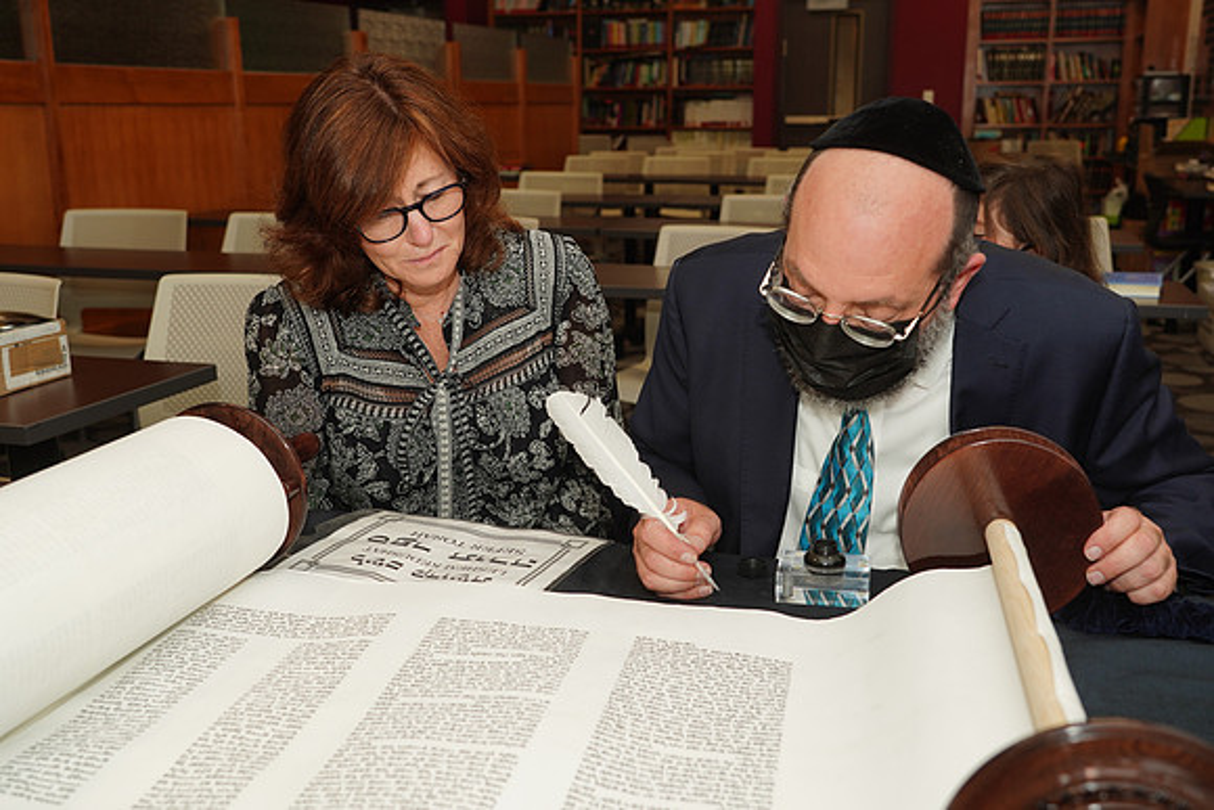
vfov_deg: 36.0
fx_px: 1248
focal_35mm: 37
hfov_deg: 51.9
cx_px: 607
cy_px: 405
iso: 320
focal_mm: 37
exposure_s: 1/80
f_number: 5.6
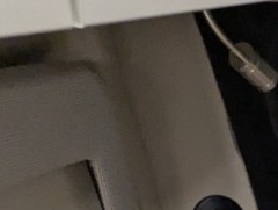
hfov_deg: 14.3
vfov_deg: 12.6
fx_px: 748
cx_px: 662
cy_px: 499
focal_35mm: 93
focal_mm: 2.35
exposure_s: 1/66
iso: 281
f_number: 2.2
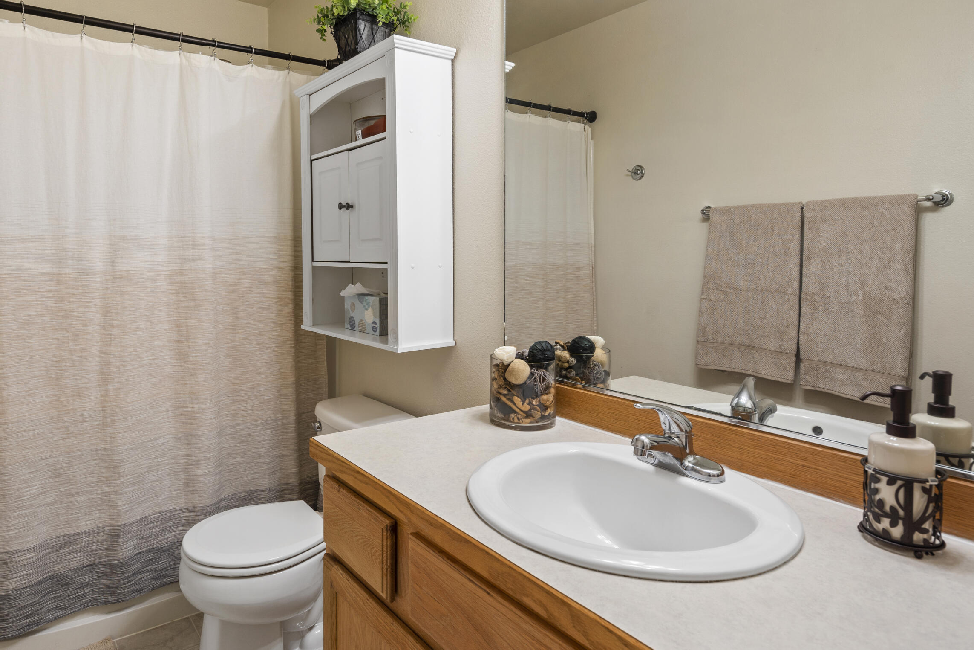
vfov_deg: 59.0
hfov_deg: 80.3
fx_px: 568
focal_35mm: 21
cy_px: 263
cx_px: 394
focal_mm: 16
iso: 100
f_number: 8
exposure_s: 1/4
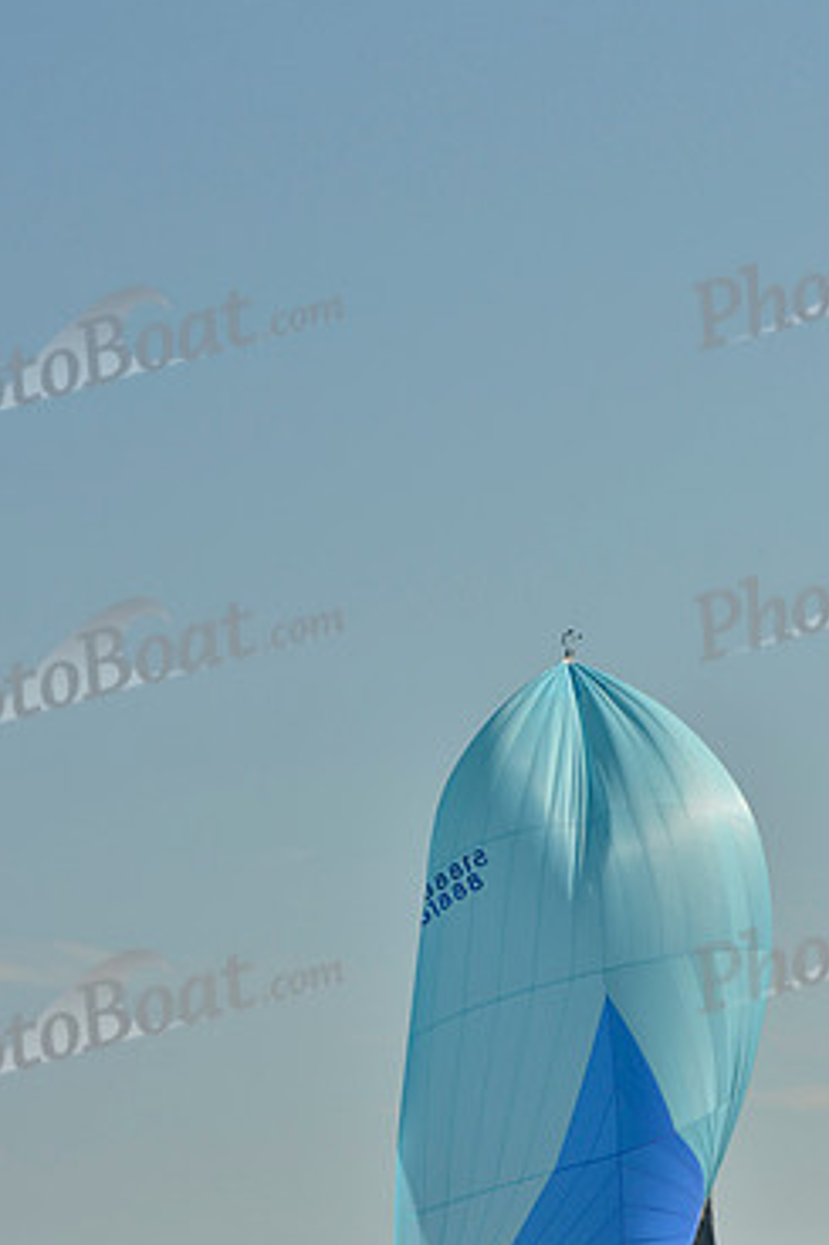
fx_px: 7087
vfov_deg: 10.0
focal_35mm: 205
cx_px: 519
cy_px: 798
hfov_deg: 6.7
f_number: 7.1
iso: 400
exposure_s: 1/1250
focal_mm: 130
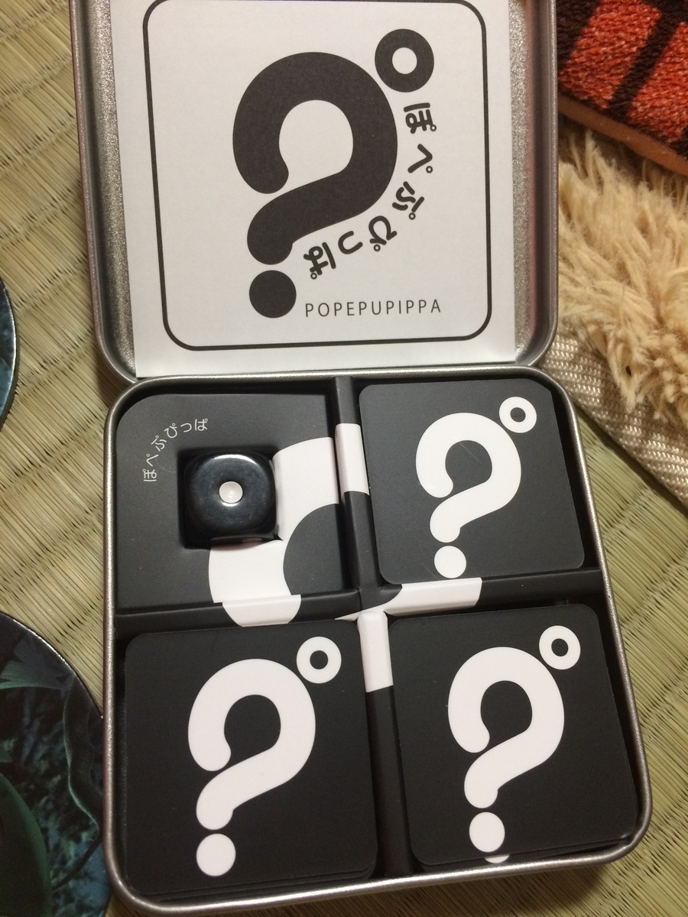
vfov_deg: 61.7
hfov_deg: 48.2
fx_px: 769
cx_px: 344
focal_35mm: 29
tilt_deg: -69.0
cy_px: 458
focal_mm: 4.15
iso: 160
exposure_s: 1/30
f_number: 2.2
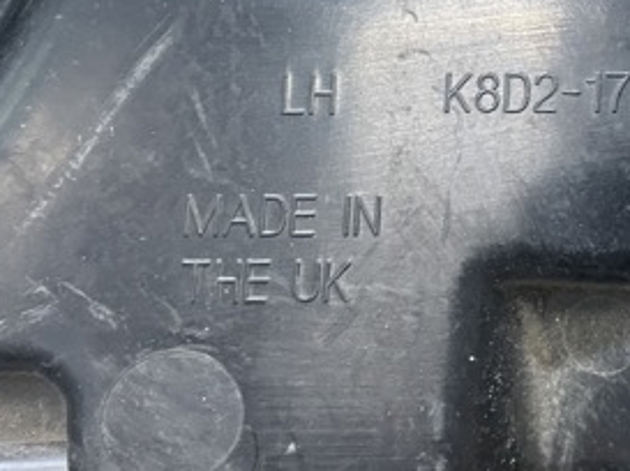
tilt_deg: -7.2
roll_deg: +1.3
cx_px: 561
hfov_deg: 30.4
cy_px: 124
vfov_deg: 23.7
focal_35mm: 61
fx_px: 1109
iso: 400
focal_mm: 4.2
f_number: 1.6
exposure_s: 1/33
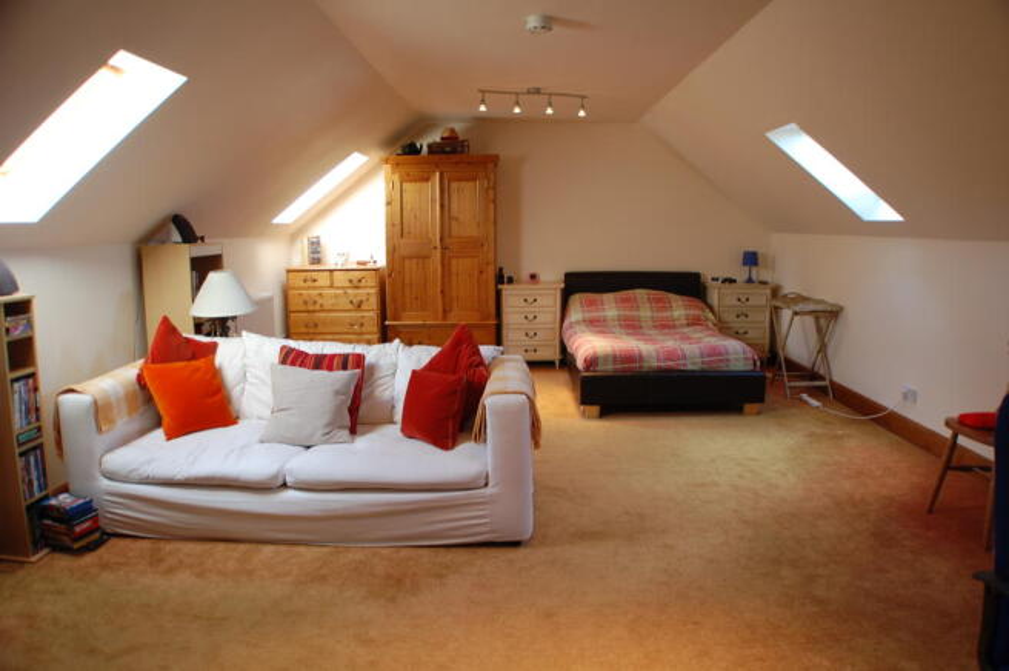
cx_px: 504
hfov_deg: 57.3
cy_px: 336
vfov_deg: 39.9
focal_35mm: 33
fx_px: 924
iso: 200
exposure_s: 1/20
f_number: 3.8
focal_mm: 22
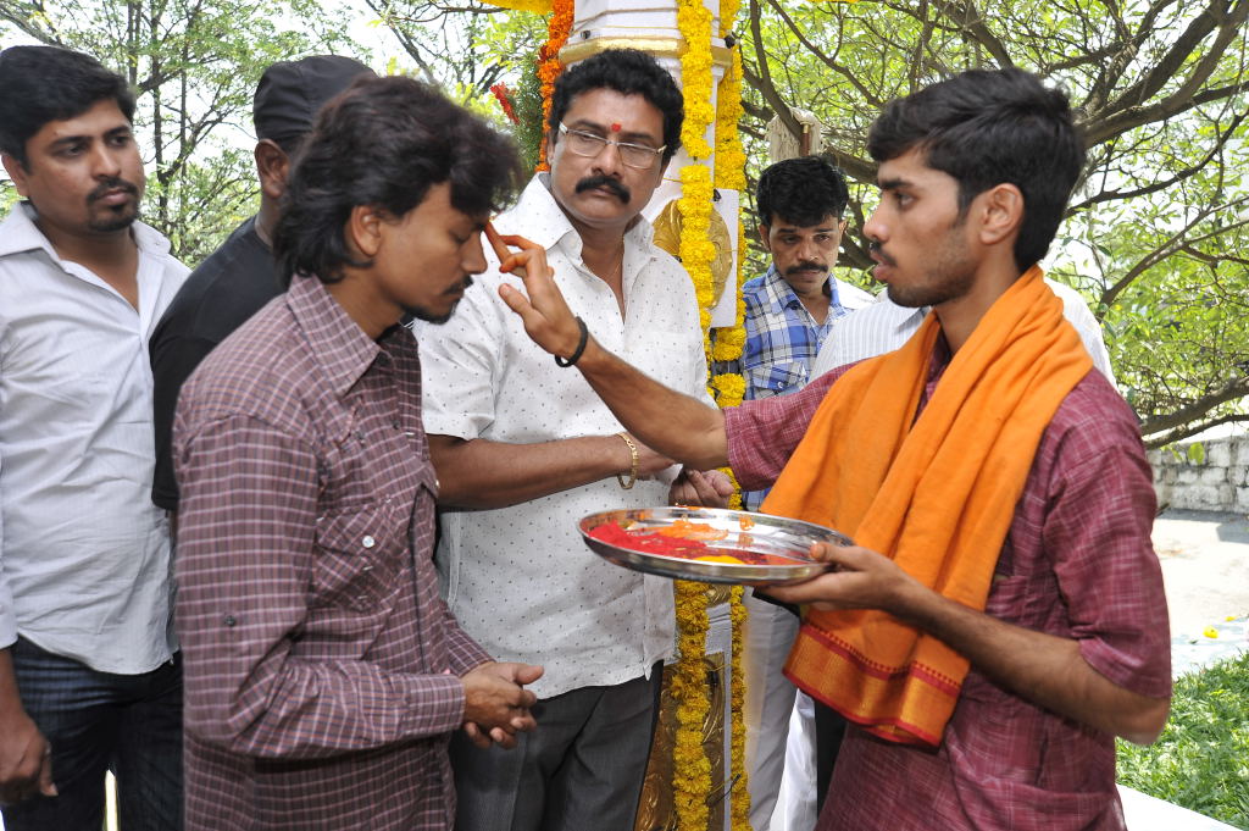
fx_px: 1213
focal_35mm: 35
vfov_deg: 37.8
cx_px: 624
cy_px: 416
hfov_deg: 54.5
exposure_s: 1/160
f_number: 5.6
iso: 250
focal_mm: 35
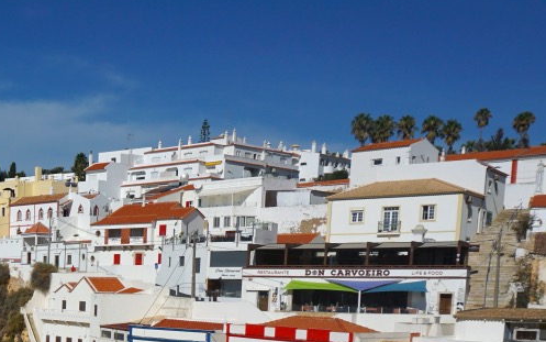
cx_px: -89
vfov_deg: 20.7
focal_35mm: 59
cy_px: 398
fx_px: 878
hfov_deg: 30.1
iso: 160
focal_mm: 16
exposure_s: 1/2000
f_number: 8
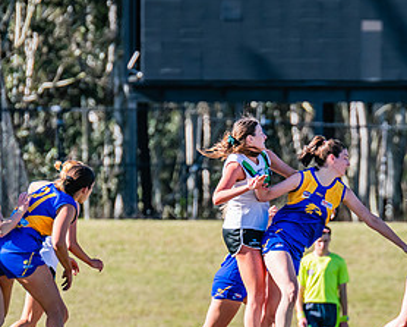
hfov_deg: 2.0
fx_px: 11407
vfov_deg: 1.6
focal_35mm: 946
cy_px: 165
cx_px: 277
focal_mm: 420
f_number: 6.3
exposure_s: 1/1250
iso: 640
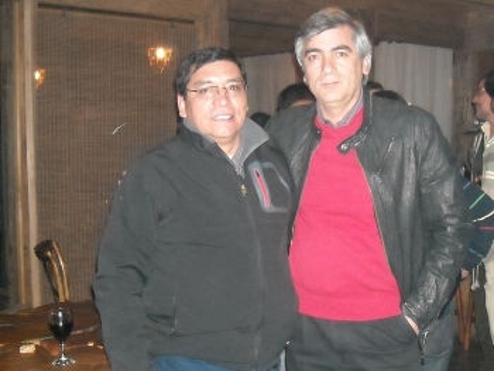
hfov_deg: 52.6
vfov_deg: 40.7
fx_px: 500
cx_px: 247
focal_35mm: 35
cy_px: 186
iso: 616
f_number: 2.8
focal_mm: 5.7
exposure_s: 1/60
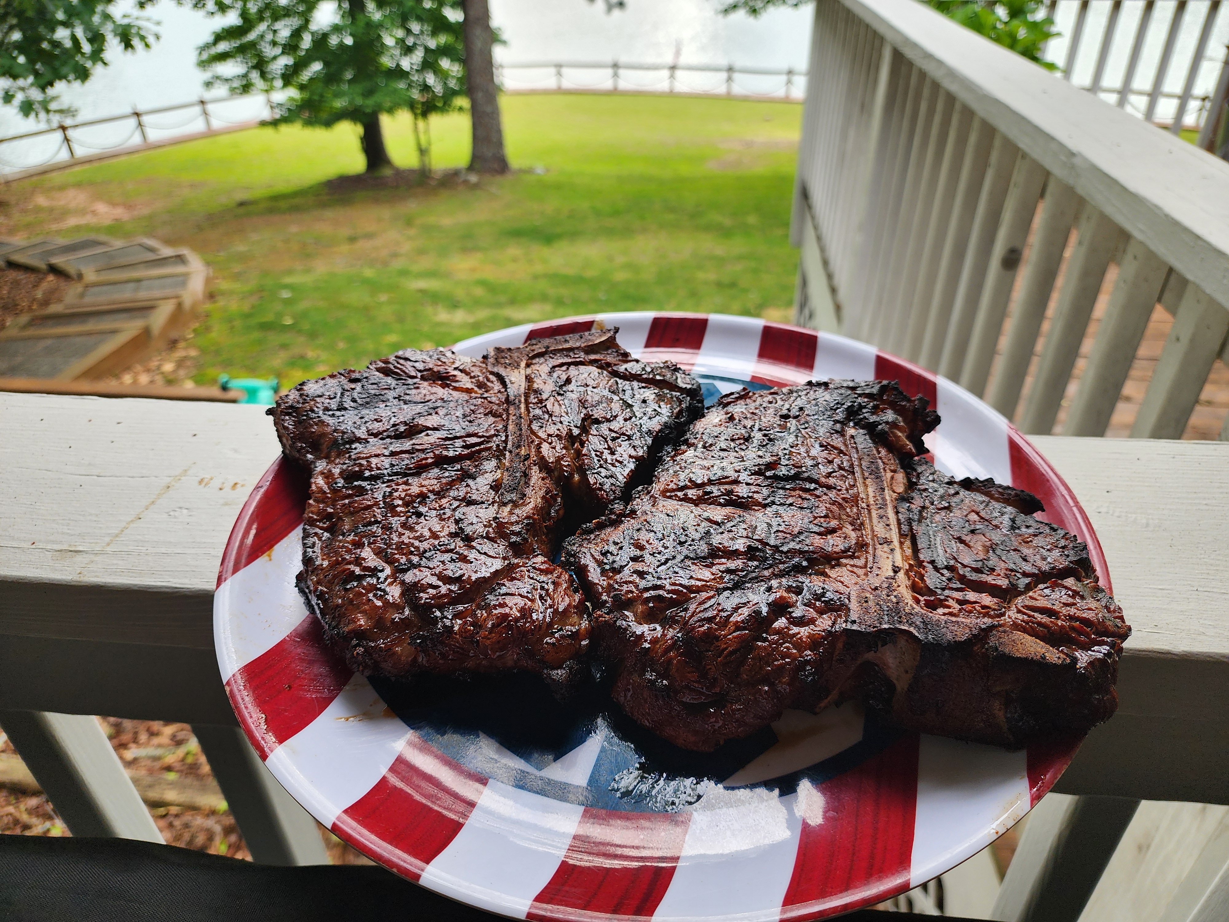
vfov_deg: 58.9
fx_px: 817
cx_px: 614
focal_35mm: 23
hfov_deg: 73.9
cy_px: 461
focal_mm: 6.4
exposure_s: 1/180
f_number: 1.8
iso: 64
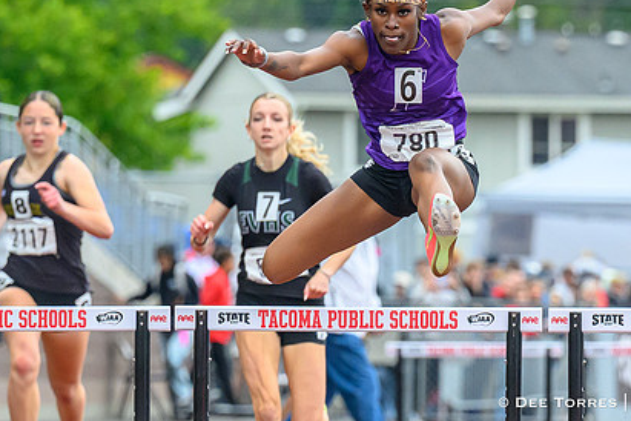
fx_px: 11077
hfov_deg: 3.3
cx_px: 403
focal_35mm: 632
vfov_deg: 2.2
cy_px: 309
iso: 1600
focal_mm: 200
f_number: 4.5
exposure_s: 1/1600
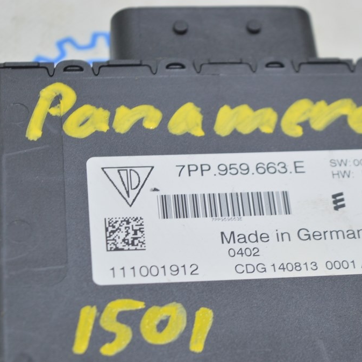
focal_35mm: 107
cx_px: 212
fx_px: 1262
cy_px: 182
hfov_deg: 16.3
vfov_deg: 16.3
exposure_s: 1/20
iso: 400
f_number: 5.6
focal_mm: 55
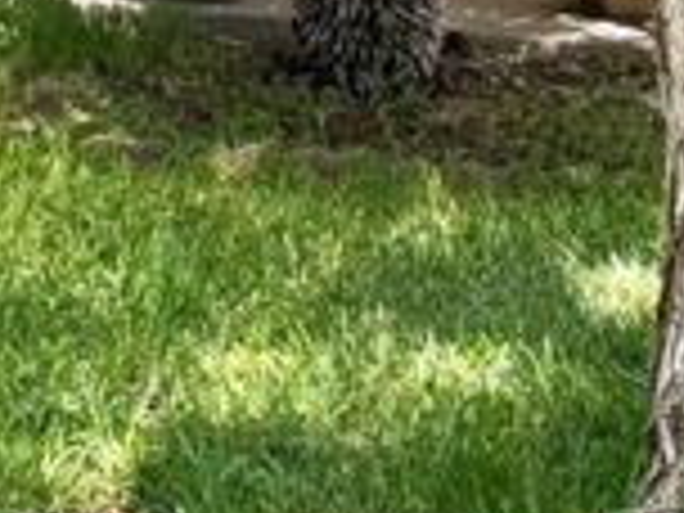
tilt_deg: +5.1
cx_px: -540
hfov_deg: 14.4
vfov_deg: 10.4
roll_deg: -1.0
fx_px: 2391
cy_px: -752
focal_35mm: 121
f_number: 1.78
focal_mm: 6.76
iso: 80
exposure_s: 1/1292
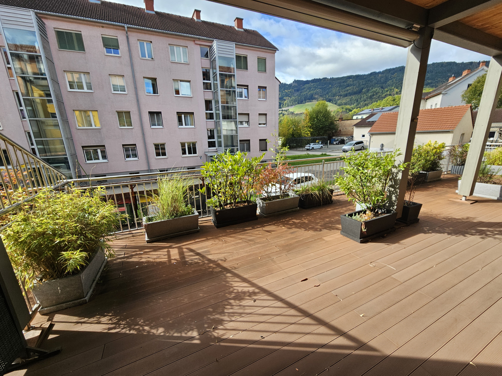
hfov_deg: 106.2
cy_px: 188
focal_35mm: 13
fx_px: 189
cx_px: 251
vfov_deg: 89.9
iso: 50
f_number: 2.2
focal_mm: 2.2
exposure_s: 1/657
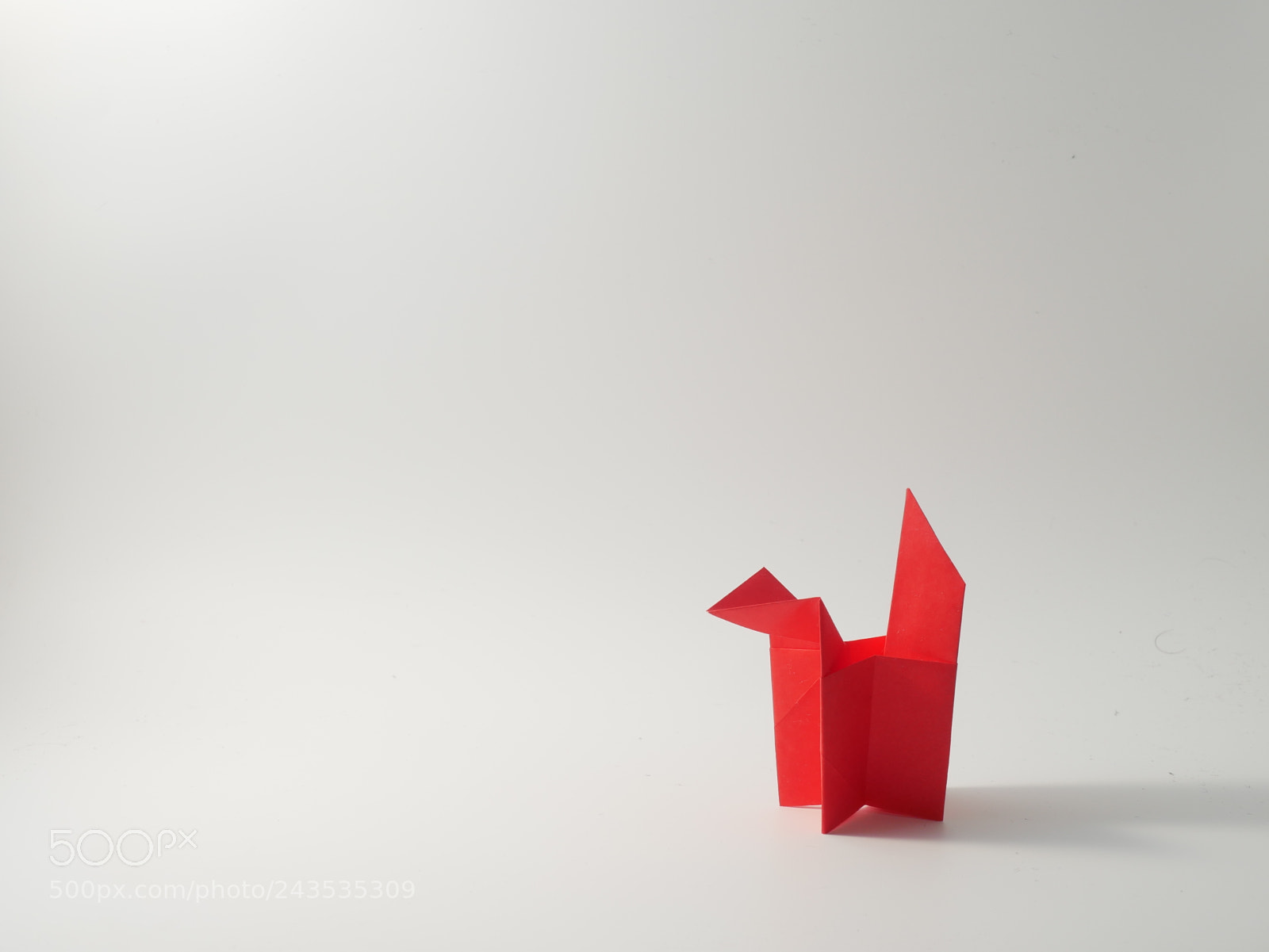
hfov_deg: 24.4
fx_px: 2934
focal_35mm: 80
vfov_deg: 18.4
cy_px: 476
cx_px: 634
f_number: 8
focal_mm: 40
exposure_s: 1/60
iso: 200
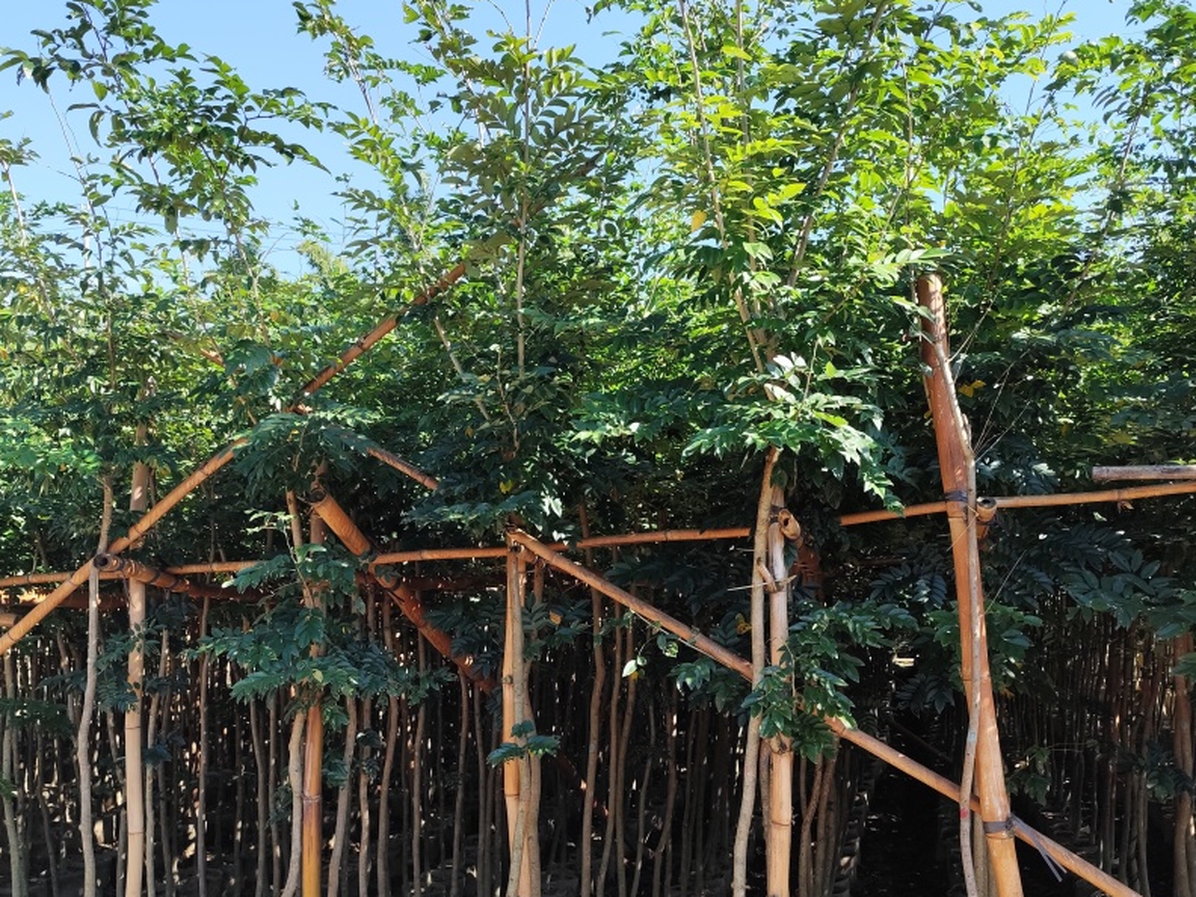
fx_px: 1071
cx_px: 600
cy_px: 603
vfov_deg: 44.7
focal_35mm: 31
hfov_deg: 58.4
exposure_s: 1/411
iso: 50
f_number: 1.65
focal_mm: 6.19
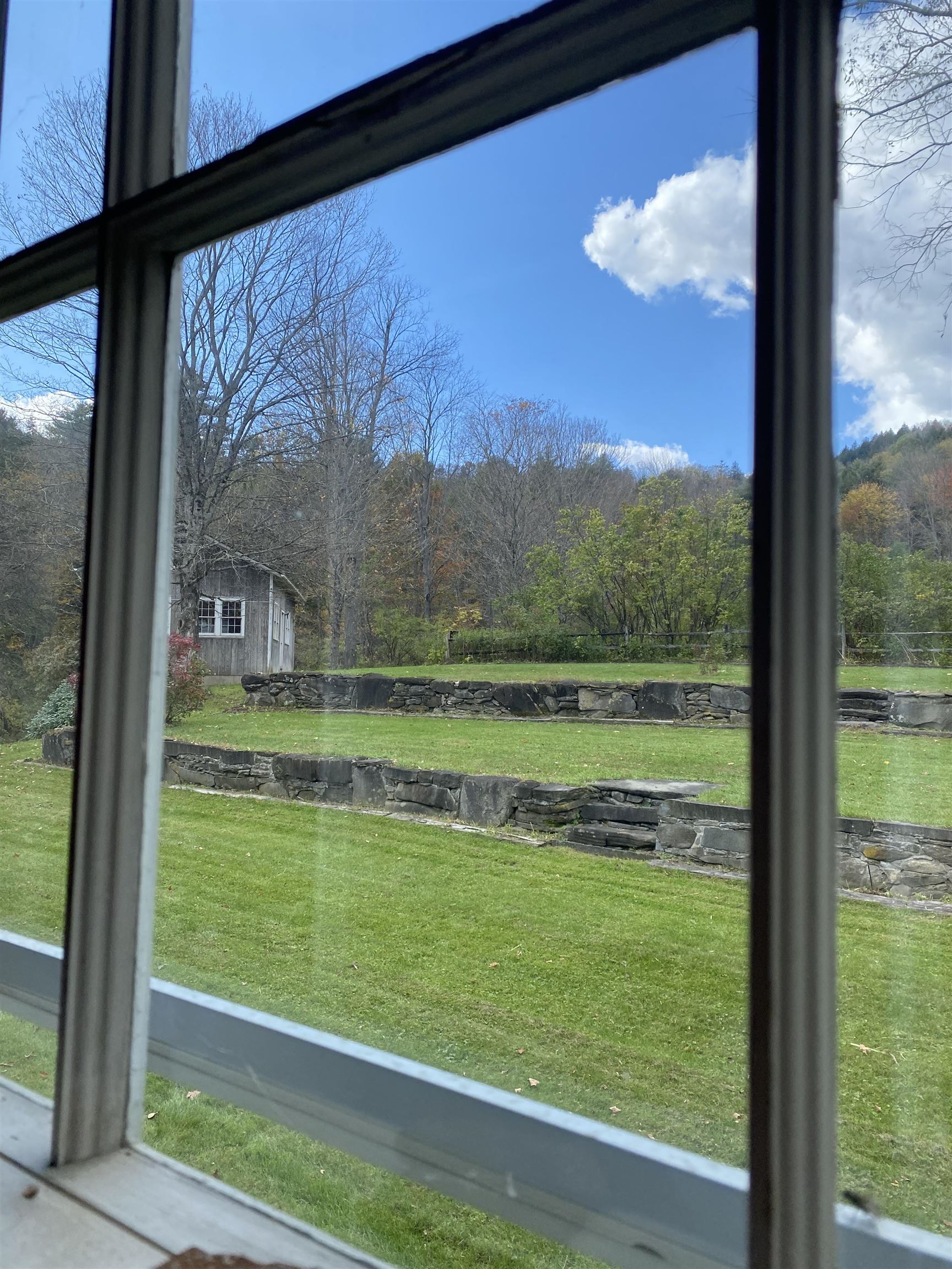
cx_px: 476
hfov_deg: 53.1
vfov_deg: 67.3
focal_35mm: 26
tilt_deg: +4.4
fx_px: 953
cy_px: 634
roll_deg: -1.6
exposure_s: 1/1124
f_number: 1.8
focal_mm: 4.25
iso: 32
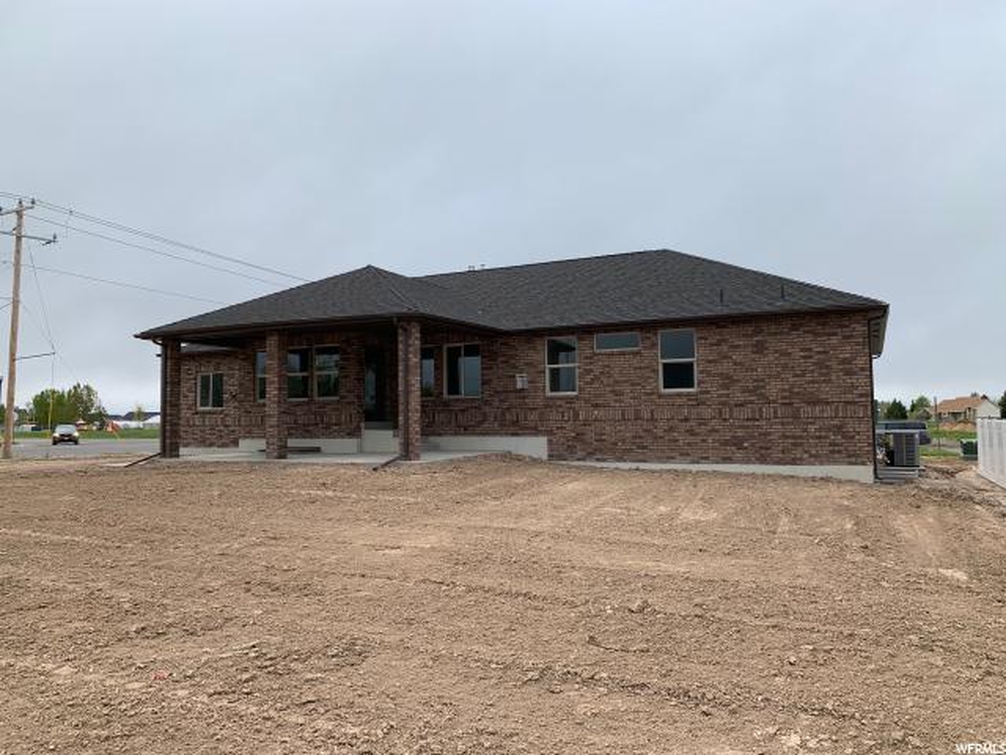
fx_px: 756
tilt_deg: +2.7
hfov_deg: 67.3
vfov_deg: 53.1
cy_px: 378
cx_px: 503
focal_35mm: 26
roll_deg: +1.7
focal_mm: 4.25
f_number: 1.8
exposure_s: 1/3289
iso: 25
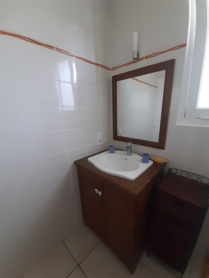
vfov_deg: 106.2
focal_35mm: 13
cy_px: 139
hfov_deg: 89.9
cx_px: 104
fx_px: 105
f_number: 2.2
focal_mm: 1.13
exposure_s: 1/25
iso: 250
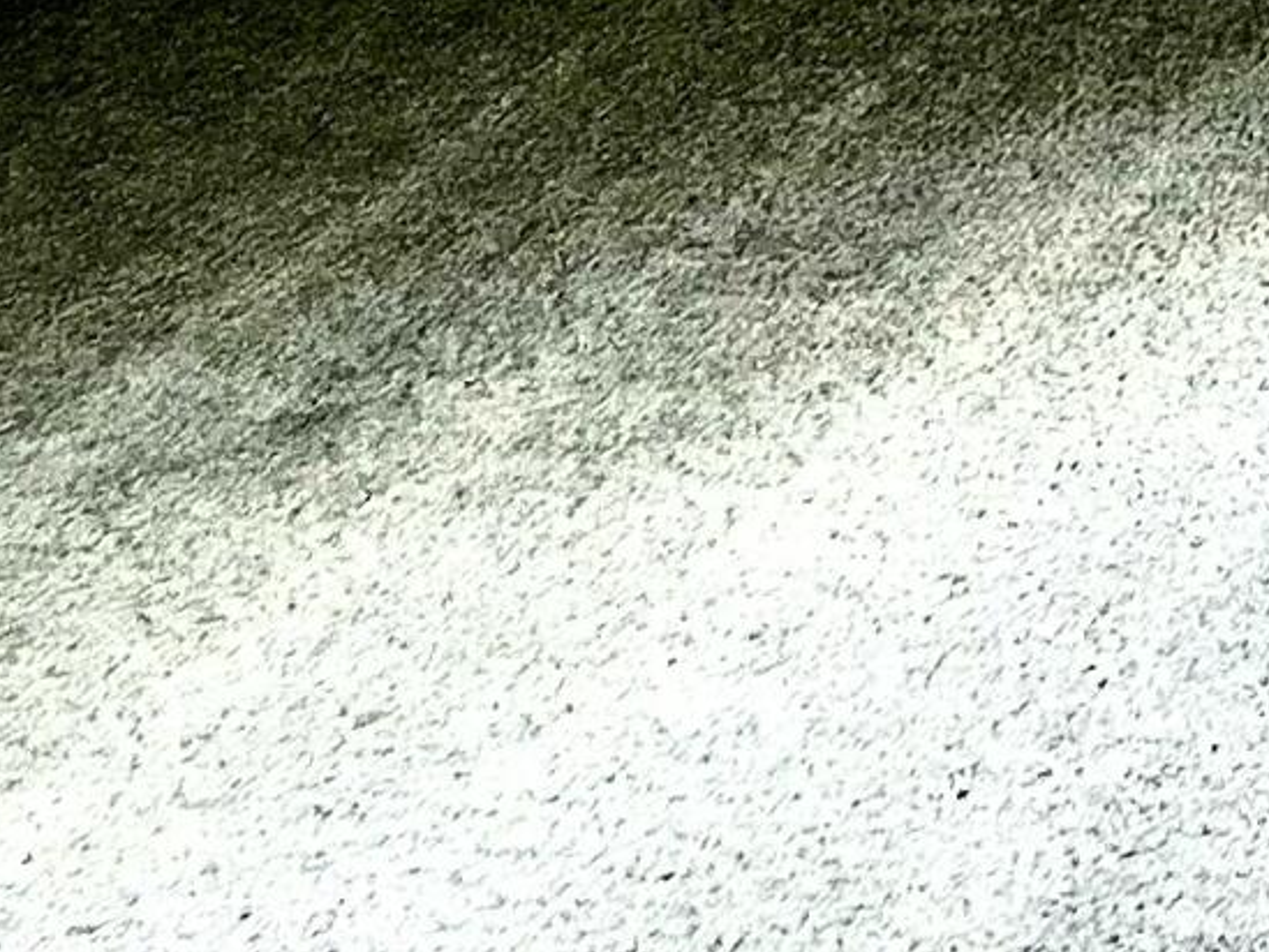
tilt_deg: +0.7
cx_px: 2691
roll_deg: +0.8
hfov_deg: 17.3
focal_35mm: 71
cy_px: -1641
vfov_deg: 12.7
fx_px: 2603
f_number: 1.8
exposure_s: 1/163
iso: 32
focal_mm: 1.57
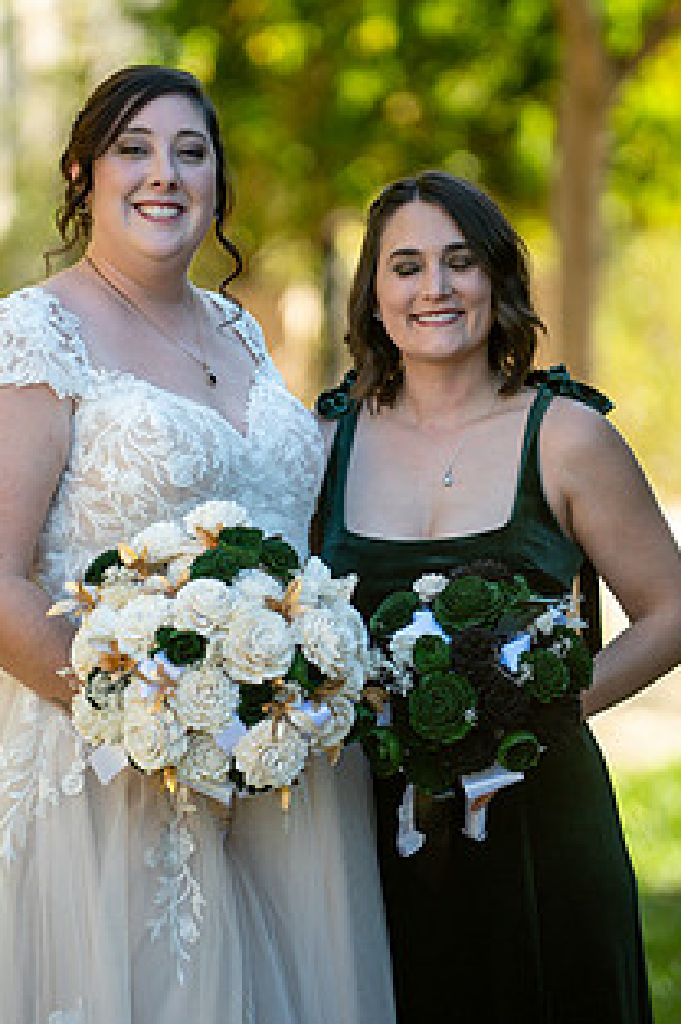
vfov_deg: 7.2
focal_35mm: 288
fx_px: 8190
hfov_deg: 4.8
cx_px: 275
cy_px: 471
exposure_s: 1/1250
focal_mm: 200
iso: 400
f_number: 2.8
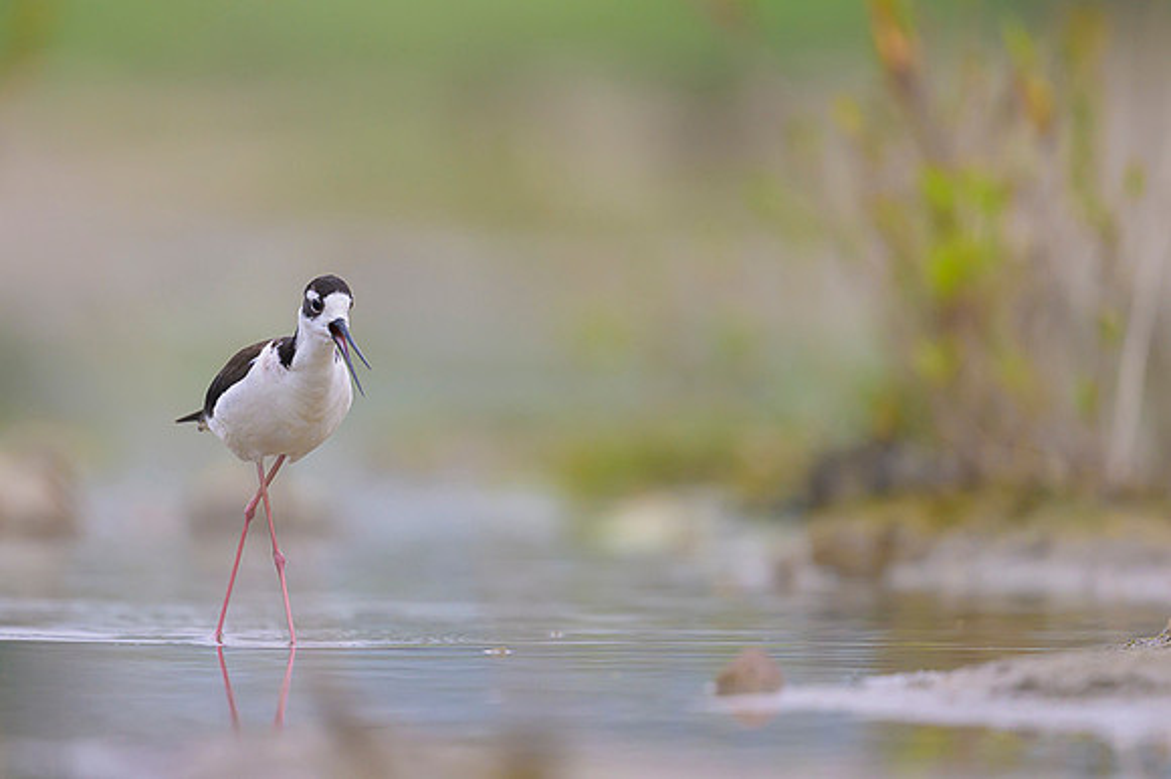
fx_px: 24312
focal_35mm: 748
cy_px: 435
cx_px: 399
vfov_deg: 1.8
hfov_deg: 2.8
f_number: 4
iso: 640
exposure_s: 1/1600
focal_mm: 560
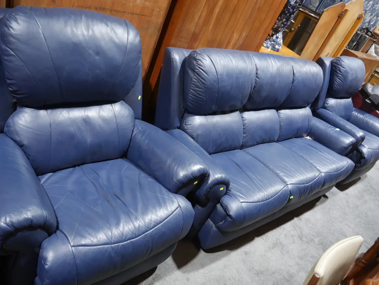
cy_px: 142
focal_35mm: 28
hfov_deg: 63.4
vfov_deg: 49.7
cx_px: 190
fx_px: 307
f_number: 3.5
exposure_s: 1/60
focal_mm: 14
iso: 800
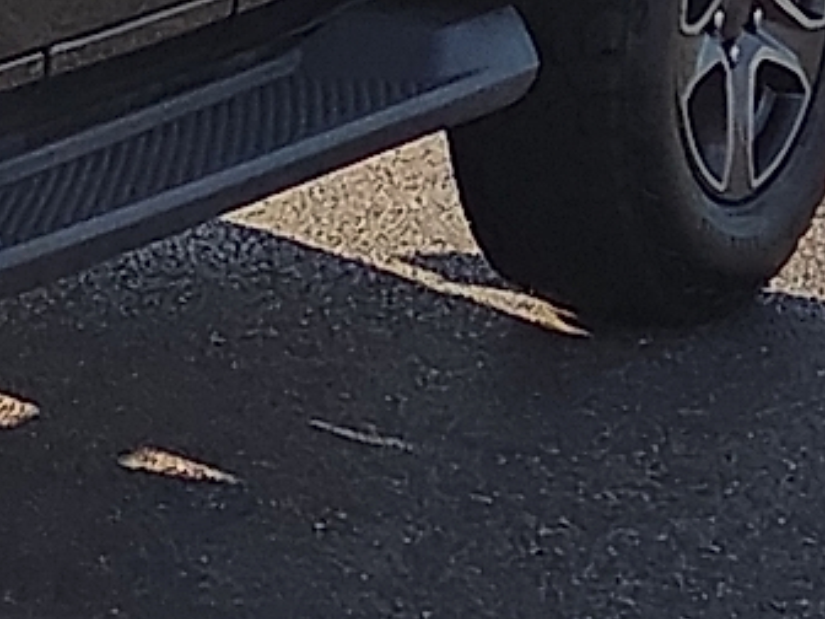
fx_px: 5100
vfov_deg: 6.8
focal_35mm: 214
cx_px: -872
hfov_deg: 8.7
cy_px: -346
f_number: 1.8
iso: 25
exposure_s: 1/2500
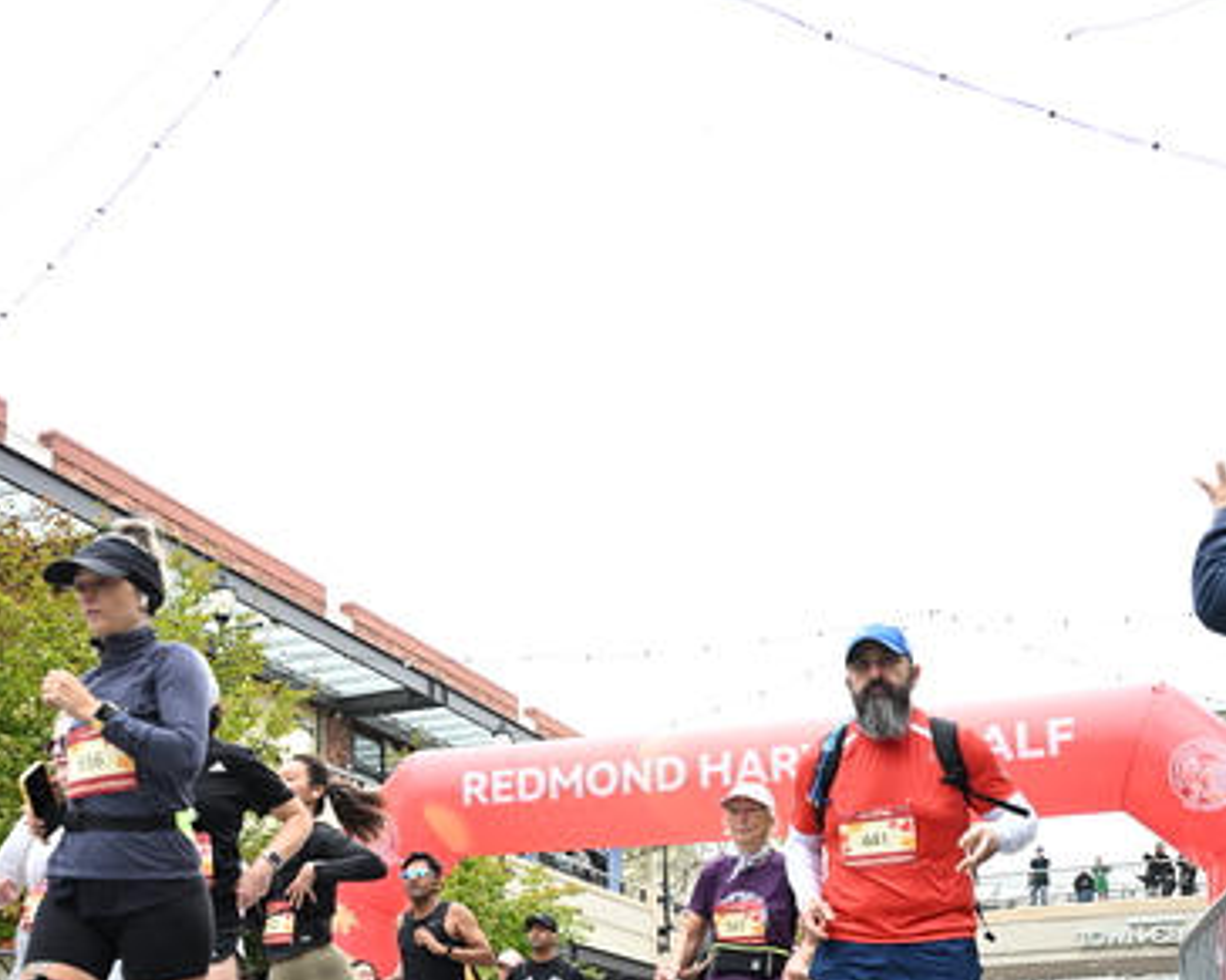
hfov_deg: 42.0
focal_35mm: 44
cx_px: 611
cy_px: 862
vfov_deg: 32.6
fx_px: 1596
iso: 2000
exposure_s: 1/640
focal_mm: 31
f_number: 4
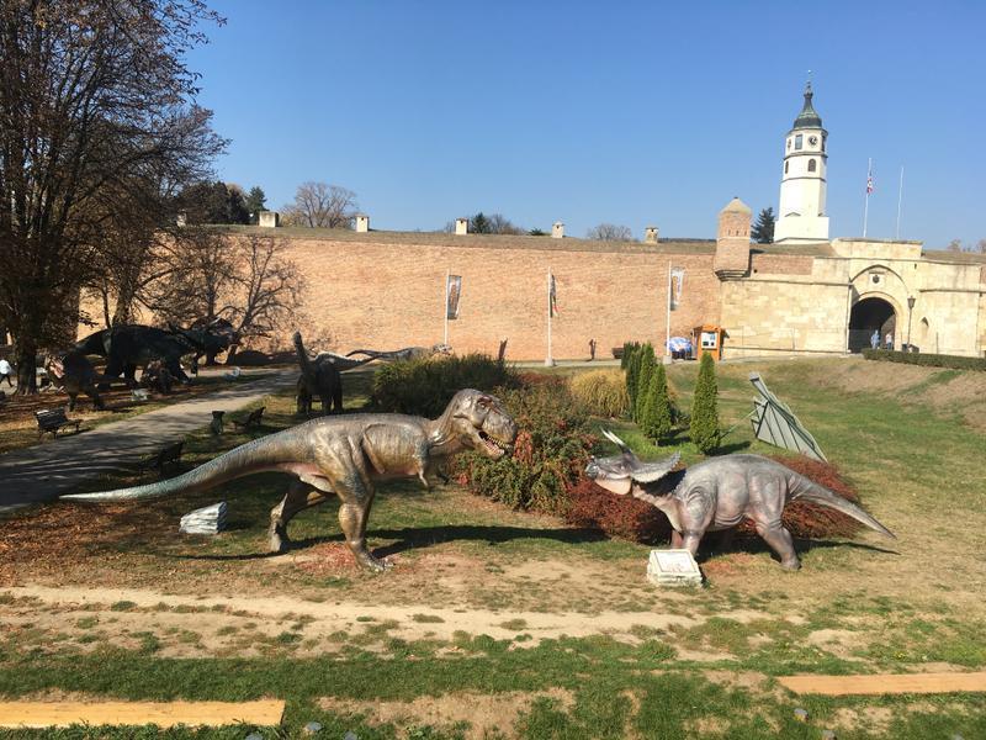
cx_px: 493
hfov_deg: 61.7
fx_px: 826
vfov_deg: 48.2
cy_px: 370
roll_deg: -3.0
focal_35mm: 29
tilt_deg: -3.7
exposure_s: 1/1166
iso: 25
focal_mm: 4.15
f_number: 2.2
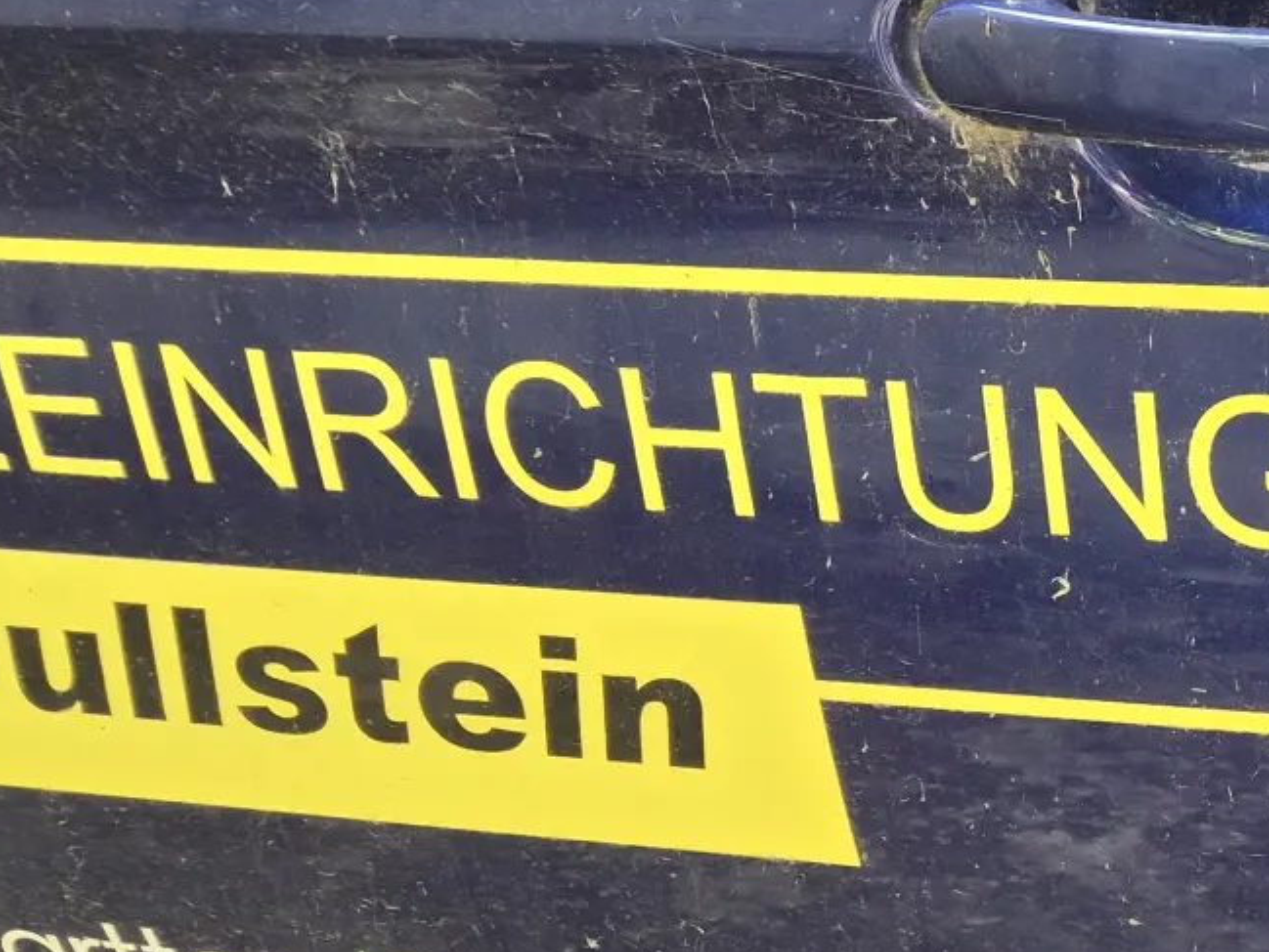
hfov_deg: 24.7
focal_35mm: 68
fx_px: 2493
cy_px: 540
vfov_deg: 21.6
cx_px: 1668
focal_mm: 5.4
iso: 64
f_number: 1.8
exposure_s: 1/180
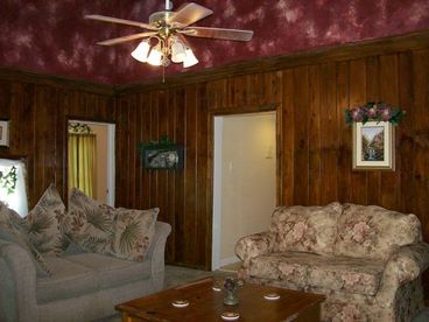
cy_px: 161
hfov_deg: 51.4
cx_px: 214
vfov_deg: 39.7
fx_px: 446
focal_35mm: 36
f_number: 2.7
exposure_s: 1/64
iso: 140
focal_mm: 6
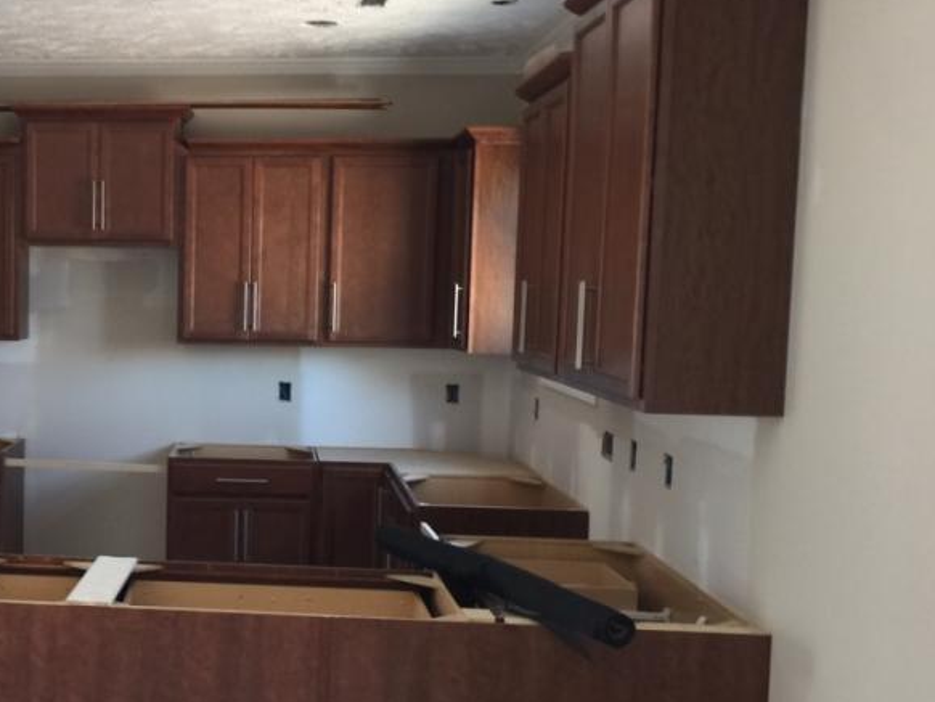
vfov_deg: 28.5
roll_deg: -2.3
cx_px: 117
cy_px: 400
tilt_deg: -2.7
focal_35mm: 51
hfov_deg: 35.5
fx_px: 1378
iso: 32
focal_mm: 4.15
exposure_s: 1/15
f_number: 2.2
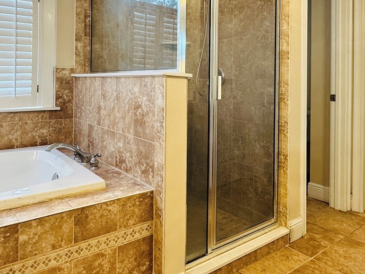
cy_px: 80
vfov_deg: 47.0
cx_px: 158
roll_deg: -0.9
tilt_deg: +0.5
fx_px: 306
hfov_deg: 61.4
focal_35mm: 29
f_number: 2.2
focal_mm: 2.22
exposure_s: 1/120
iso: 200
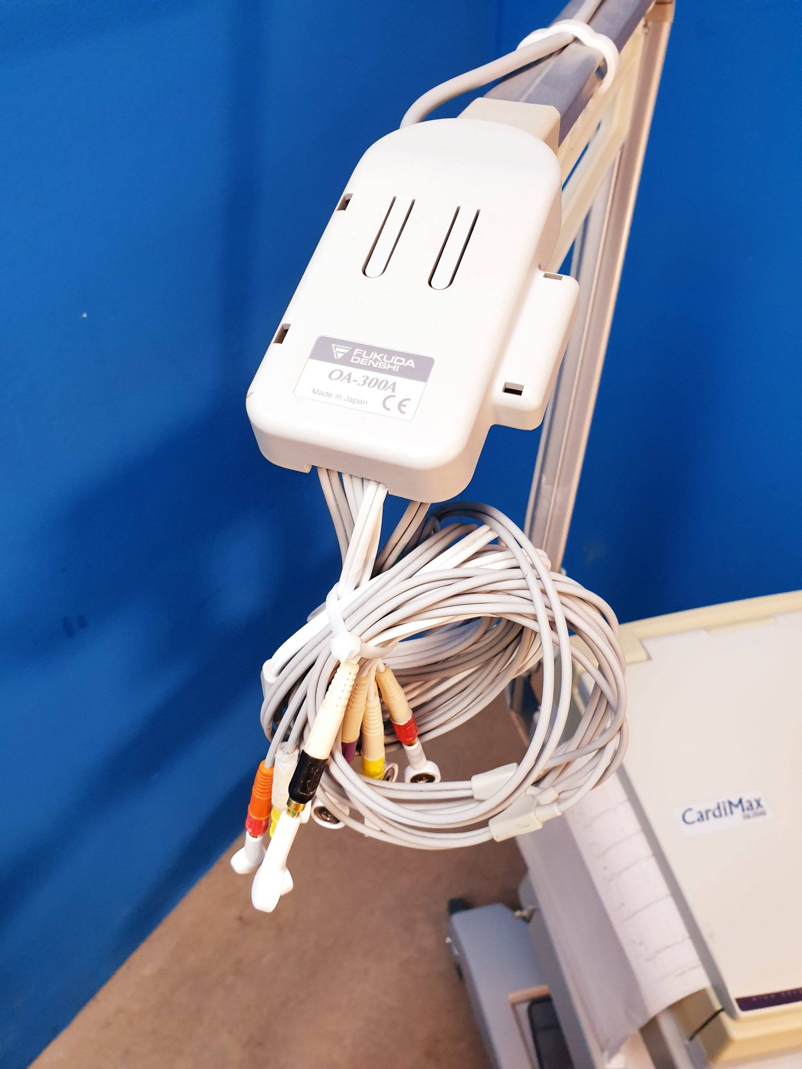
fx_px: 803
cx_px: 401
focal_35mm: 26
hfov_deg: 53.1
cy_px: 534
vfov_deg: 67.3
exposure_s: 1/50
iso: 160
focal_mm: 4.3
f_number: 2.4
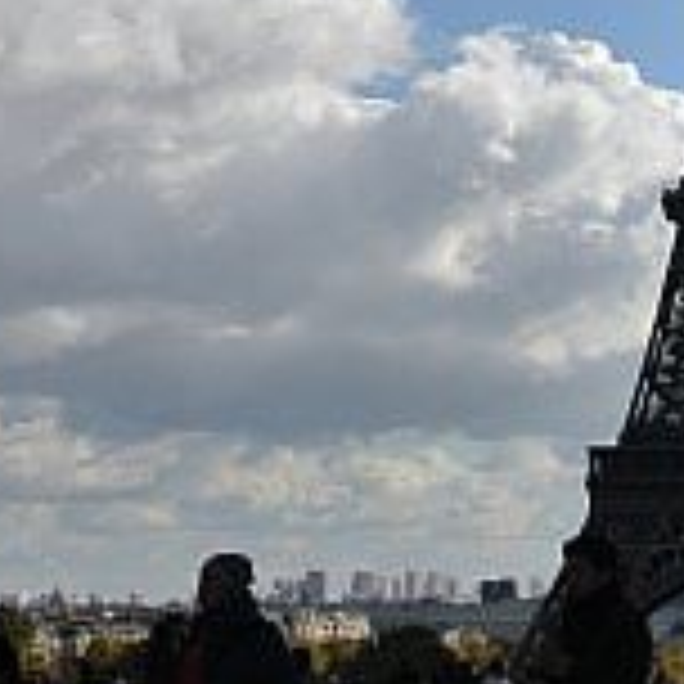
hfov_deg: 12.6
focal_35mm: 136
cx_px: 734
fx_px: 3040
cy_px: 36
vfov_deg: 12.7
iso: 100
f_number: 5.6
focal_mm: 10
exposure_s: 1/1000
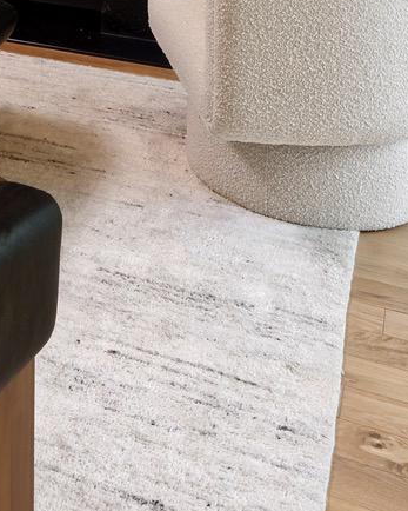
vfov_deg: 24.5
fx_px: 936
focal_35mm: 62
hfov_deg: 21.4
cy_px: -231
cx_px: -168
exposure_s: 1/10
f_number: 14
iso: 200
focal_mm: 14
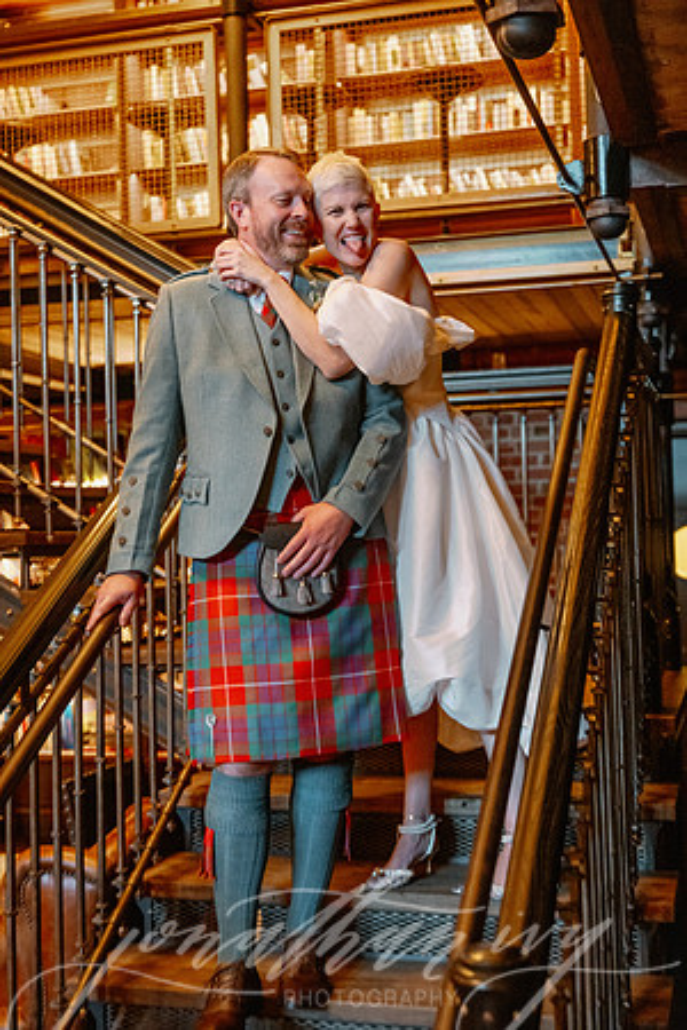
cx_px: 344
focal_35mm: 46
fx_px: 1317
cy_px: 515
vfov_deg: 42.7
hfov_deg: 29.2
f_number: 2.8
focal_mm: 46
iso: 5000
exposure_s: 1/160
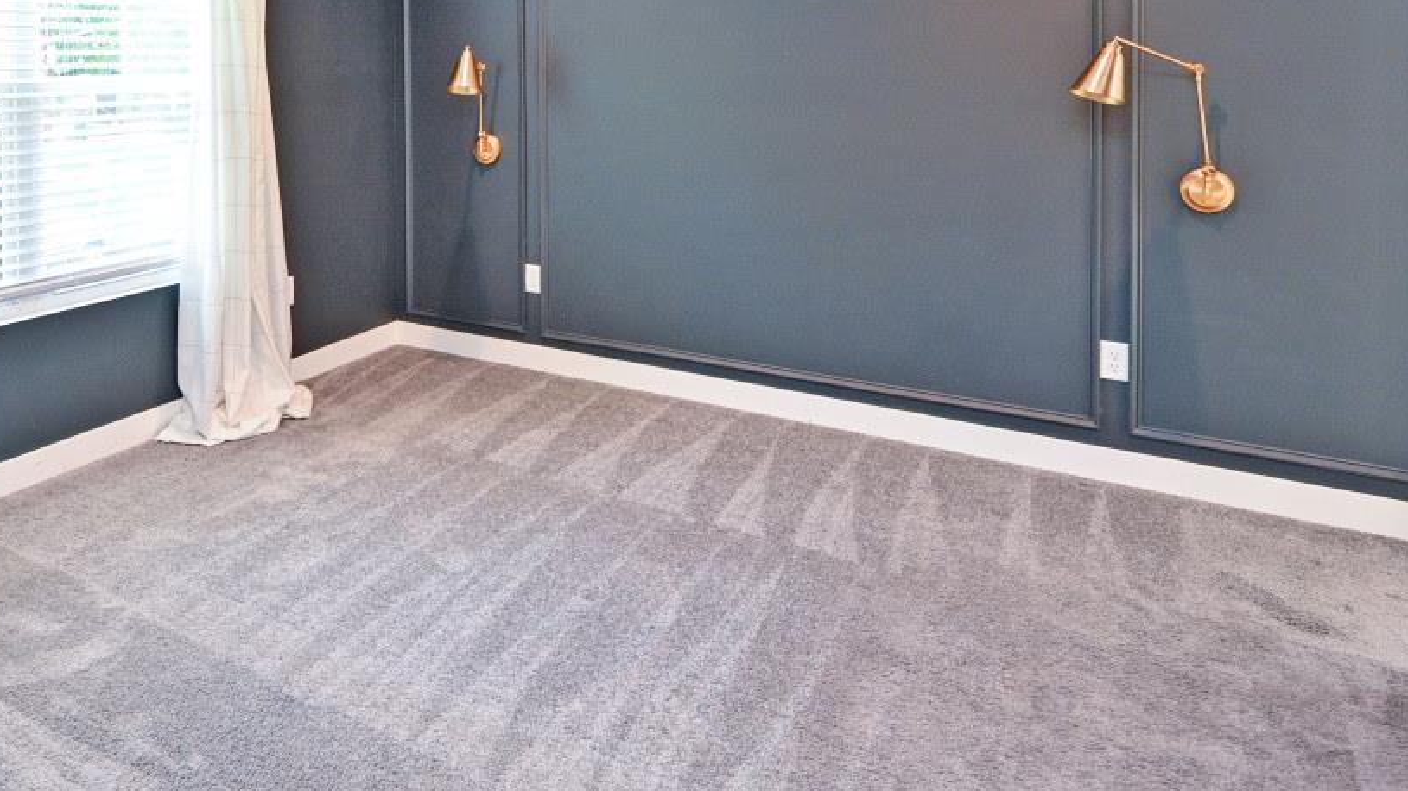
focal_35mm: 27
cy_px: 55
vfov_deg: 39.3
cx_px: 444
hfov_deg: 67.5
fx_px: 1008
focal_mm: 14
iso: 560
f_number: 4
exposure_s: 1/60
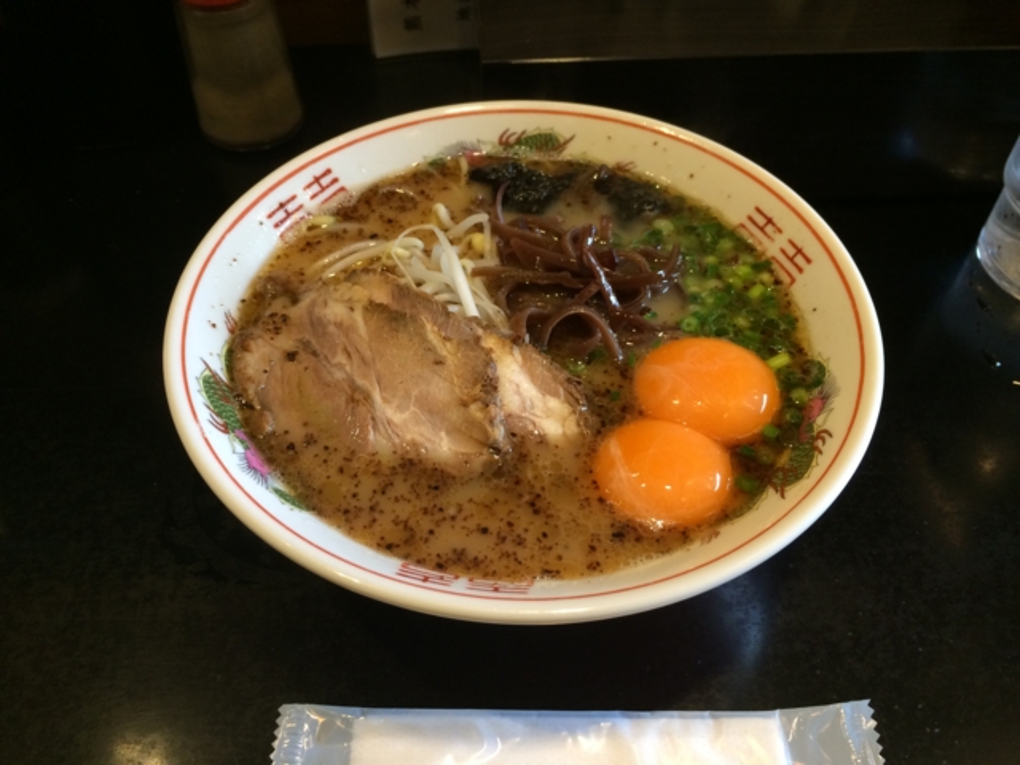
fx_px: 855
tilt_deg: -50.3
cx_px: 510
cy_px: 382
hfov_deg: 61.7
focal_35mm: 29
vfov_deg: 48.2
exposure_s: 1/30
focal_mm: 4.15
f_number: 2.2
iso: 125
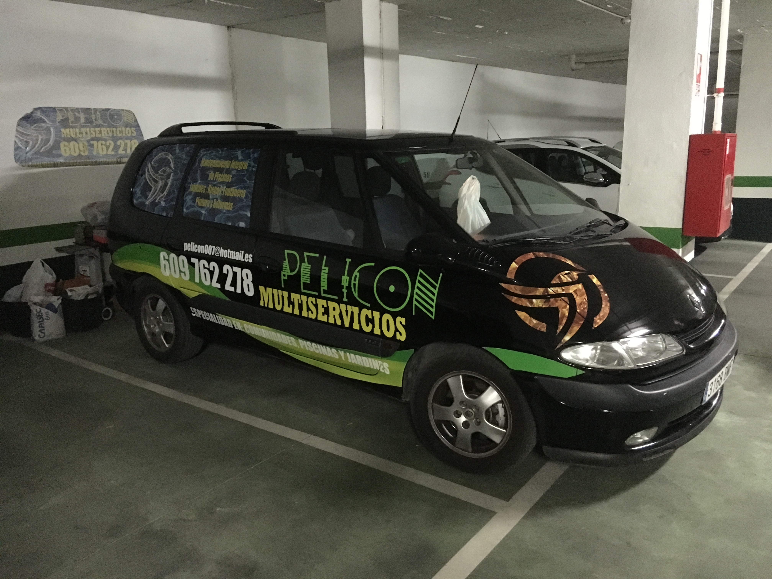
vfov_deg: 48.2
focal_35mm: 29
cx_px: 386
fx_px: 647
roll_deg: +2.1
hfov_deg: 61.7
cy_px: 290
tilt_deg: -13.7
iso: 800
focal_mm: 4.15
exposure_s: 1/17
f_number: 2.2
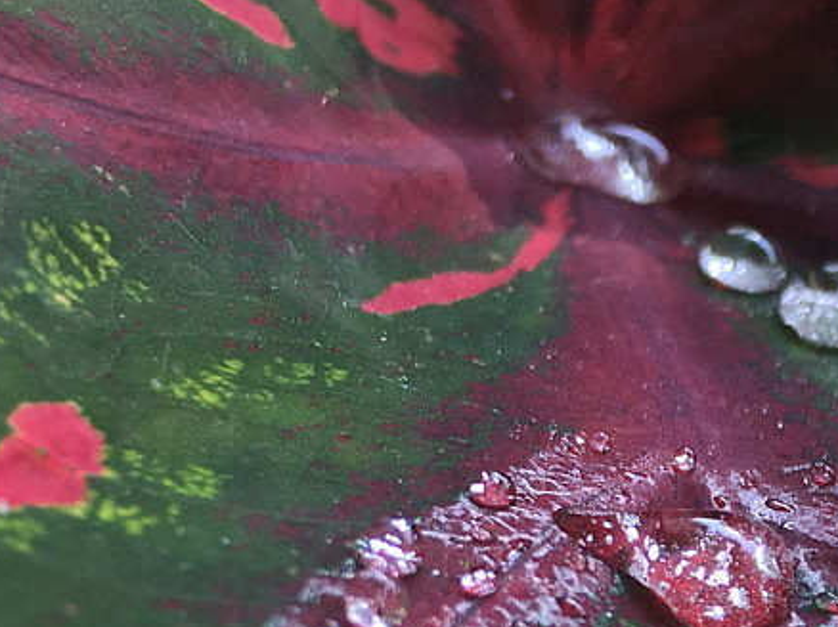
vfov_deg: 13.3
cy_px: 883
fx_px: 2565
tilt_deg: -25.8
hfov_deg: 17.4
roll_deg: +4.0
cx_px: 1106
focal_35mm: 106
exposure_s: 1/221
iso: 25
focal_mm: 4.15
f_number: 2.2
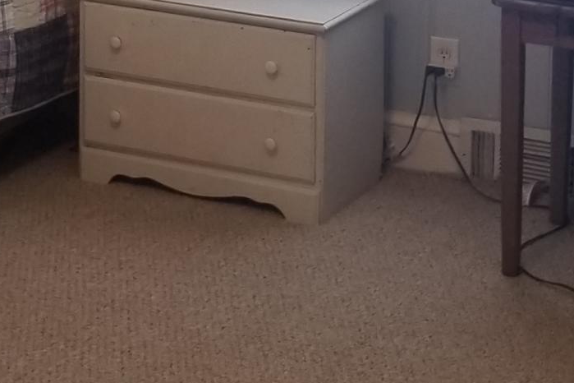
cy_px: -146
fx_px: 1849
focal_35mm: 116
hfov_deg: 17.6
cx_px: 287
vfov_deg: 11.4
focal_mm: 4.25
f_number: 1.7
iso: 80
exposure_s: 1/60
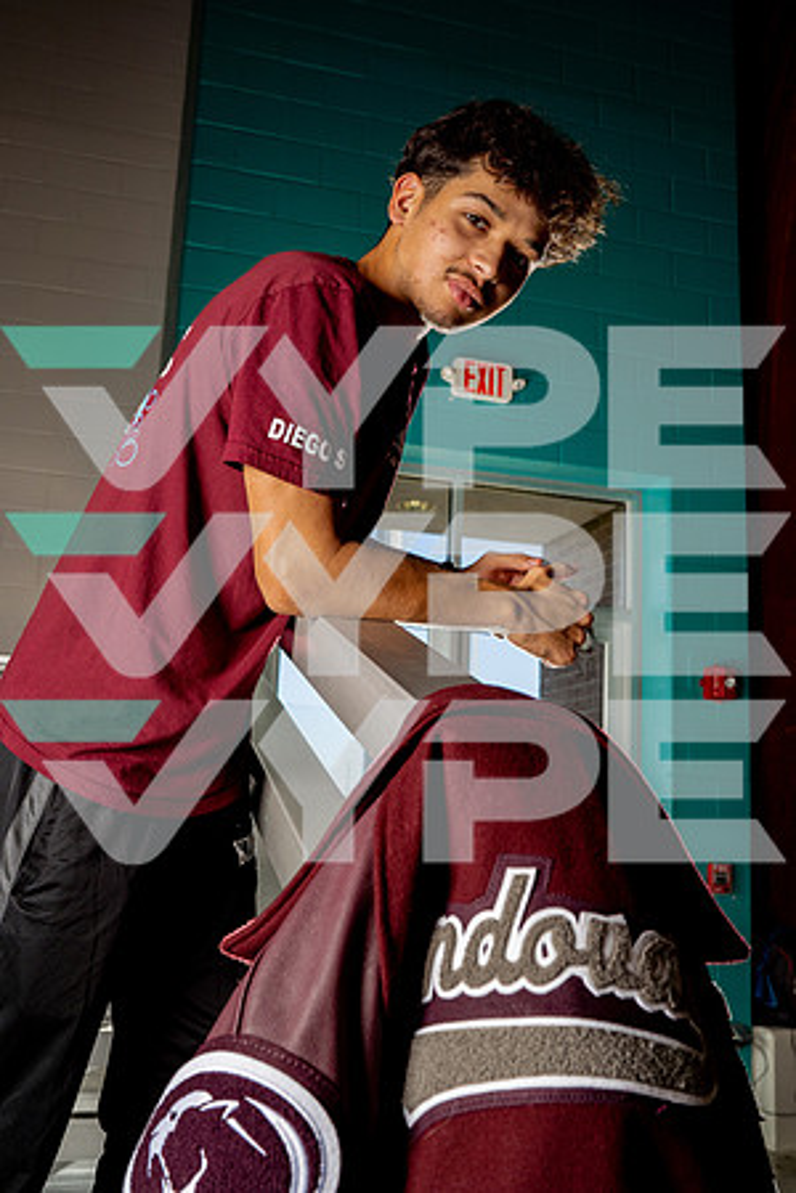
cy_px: 596
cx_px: 398
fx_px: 1161
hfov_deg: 37.9
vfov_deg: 54.4
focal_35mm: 35
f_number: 7.1
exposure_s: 1/200
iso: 200
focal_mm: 35
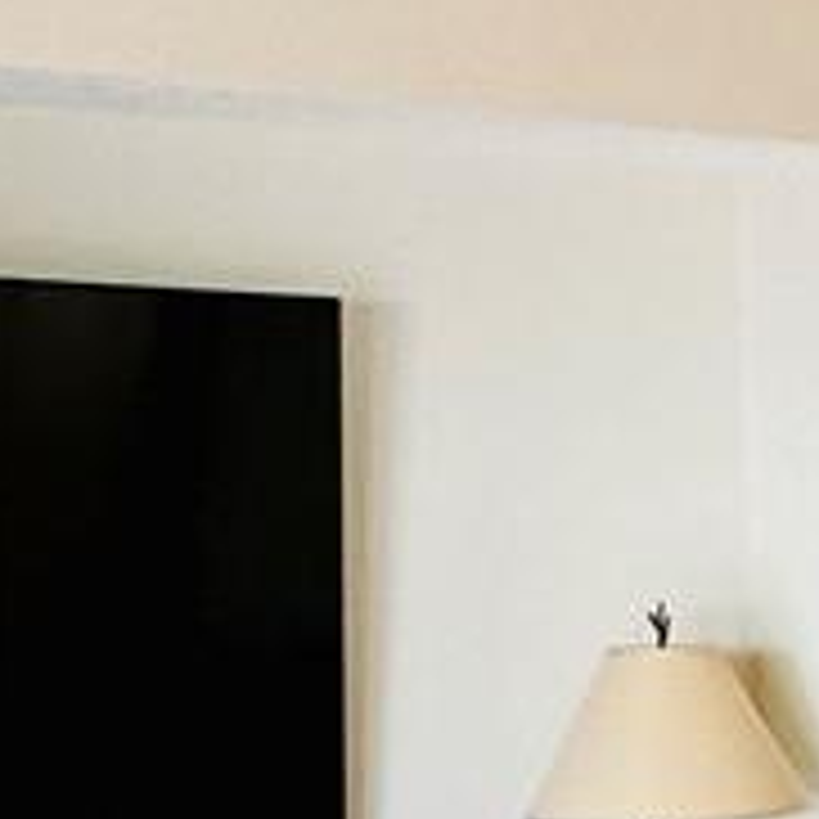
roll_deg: -0.1
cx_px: 1634
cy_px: 878
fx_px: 2918
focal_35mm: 109
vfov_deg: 15.6
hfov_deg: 13.6
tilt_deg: -7.1
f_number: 2.2
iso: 160
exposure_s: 1/120
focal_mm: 2.22
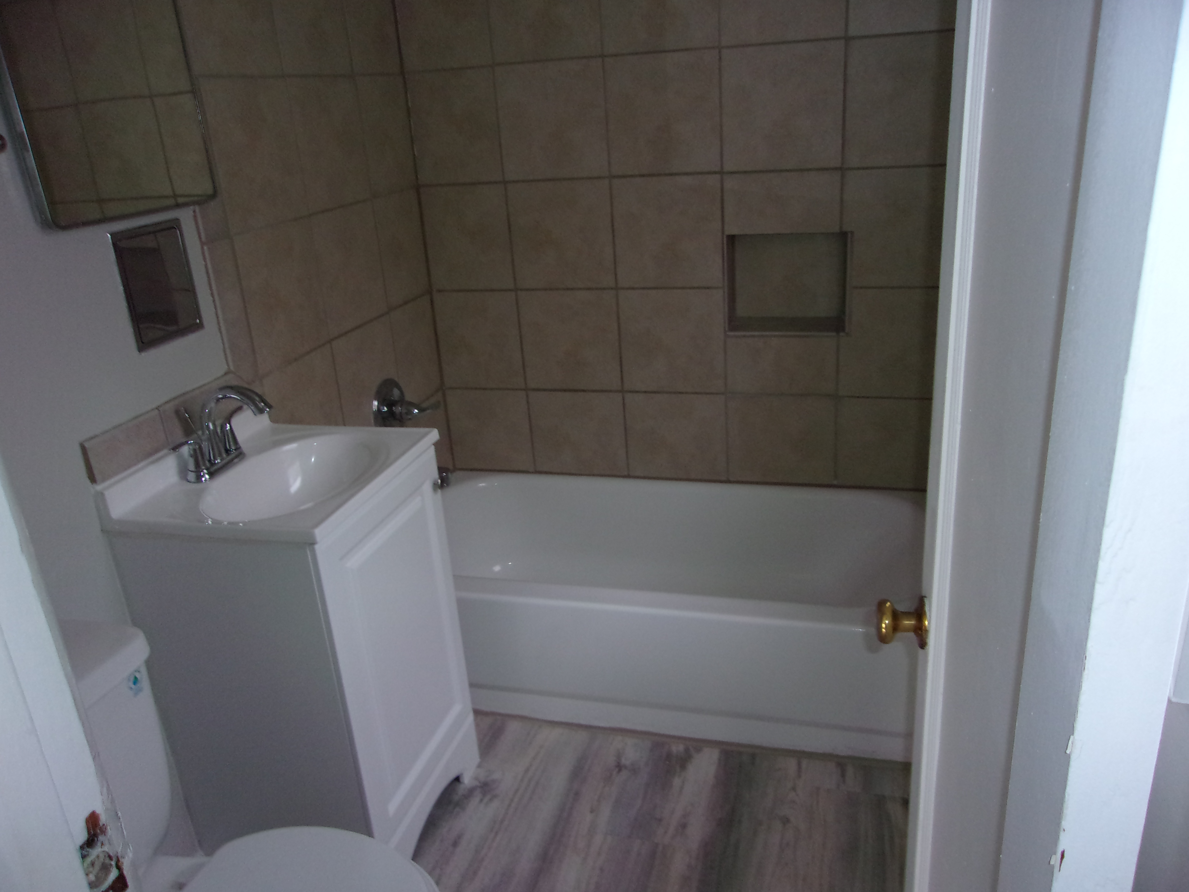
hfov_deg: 65.3
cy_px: 446
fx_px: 927
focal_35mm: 27
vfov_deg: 51.4
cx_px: 594
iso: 200
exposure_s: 1/34
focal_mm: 4.9
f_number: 3
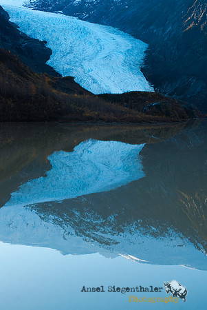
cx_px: 104
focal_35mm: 51
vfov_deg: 38.8
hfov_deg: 26.5
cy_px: 155
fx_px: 439
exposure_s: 1/100
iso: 250
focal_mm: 34
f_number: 8
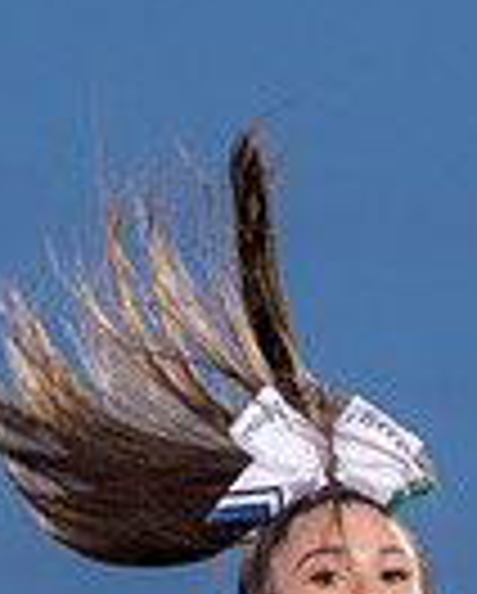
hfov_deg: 1.5
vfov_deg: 1.9
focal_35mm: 1004
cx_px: 208
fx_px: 17677
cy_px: 877
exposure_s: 1/1000
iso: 1250
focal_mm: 173
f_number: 2.8
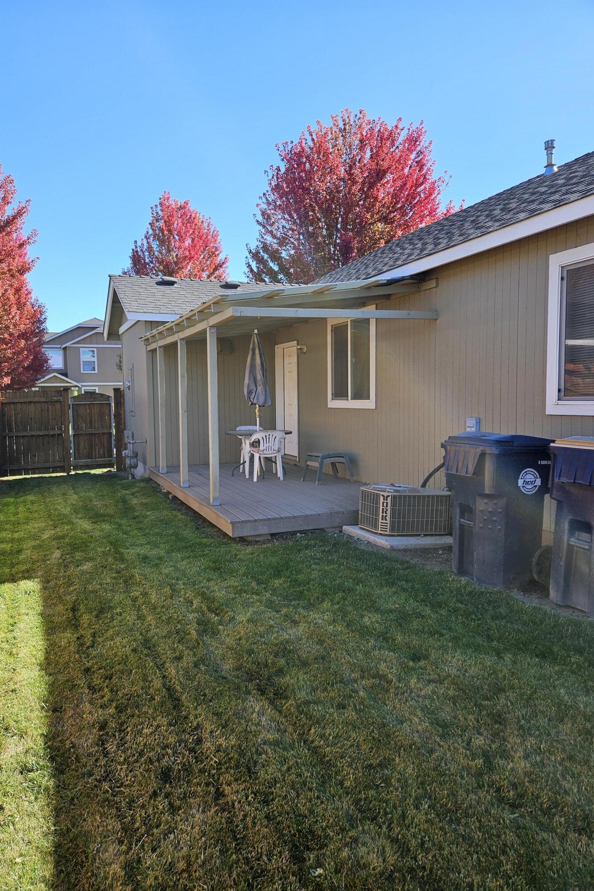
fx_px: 594
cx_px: 262
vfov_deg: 73.7
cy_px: 446
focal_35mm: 24
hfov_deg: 53.0
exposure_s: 1/591
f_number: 1.8
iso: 25
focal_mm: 5.4
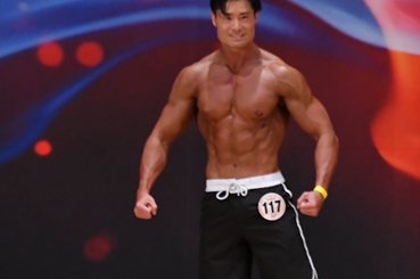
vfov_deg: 2.6
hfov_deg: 3.9
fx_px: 6245
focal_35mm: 536
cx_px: 223
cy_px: 203
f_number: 5.6
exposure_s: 1/400
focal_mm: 170
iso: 3200
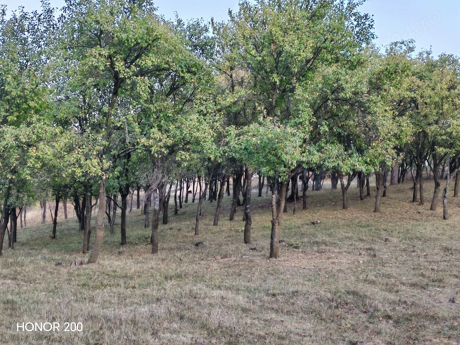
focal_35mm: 54
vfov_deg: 27.0
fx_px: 718
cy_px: 172
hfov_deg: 35.5
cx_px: 230
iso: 64
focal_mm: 5.52
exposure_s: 1/100
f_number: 1.95
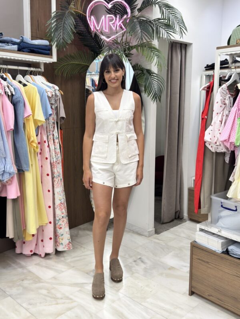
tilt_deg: -8.7
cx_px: 120
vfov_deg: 52.6
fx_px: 324
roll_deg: +0.0
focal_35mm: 35
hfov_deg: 40.7
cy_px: 160
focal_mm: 6.76
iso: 80
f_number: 1.78
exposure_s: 1/122
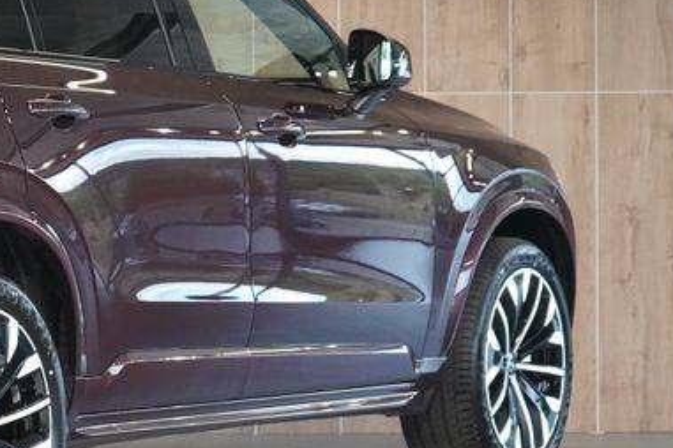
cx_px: -154
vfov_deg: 8.0
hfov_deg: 11.7
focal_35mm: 172
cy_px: 183
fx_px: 3215
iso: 8000
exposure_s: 1/160
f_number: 5.6
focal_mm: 64
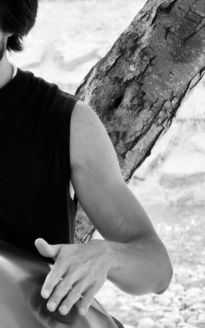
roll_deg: +1.4
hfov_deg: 6.9
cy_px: 208
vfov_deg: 11.1
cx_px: 44
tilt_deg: -3.9
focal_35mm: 189
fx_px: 1689
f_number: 2.8
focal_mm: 15.66
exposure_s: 1/99
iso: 64
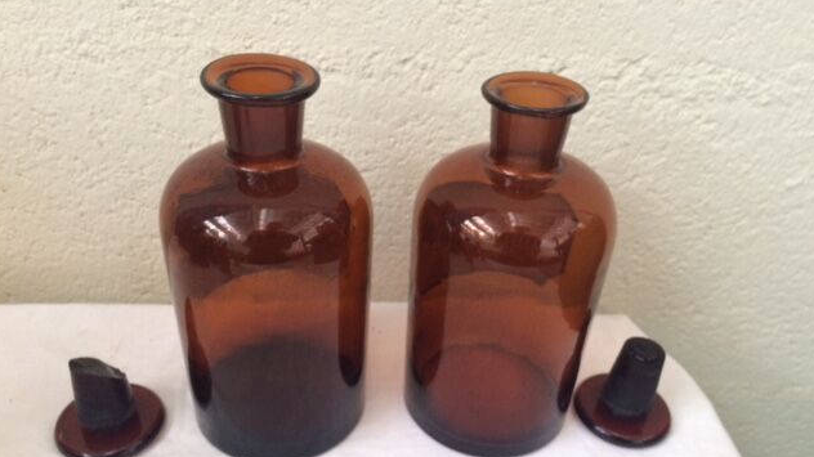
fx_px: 690
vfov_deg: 36.5
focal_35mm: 32
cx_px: 407
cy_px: 275
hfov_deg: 61.0
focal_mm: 4.15
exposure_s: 1/33
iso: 200
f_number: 2.2
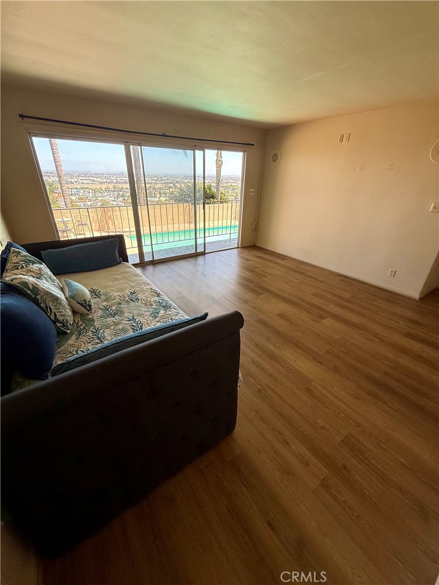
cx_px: 220
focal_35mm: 14
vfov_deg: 102.1
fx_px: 237
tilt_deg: -25.8
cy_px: 292
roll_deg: -2.2
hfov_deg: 85.7
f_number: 2.2
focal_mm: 2.22
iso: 64
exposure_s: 1/195
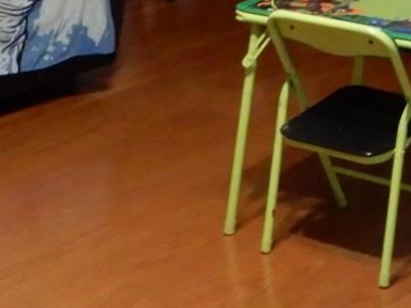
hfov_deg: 13.7
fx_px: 1686
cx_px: 431
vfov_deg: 9.9
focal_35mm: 142
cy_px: -245
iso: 400
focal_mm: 4.3
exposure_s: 1/15
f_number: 3.4
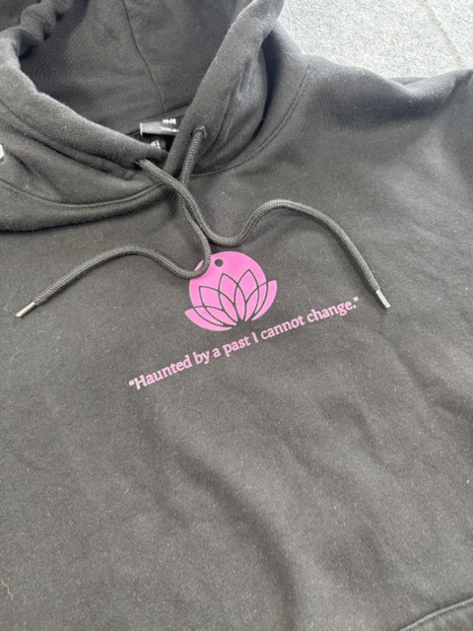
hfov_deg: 56.8
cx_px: 236
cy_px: 316
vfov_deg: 71.6
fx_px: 437
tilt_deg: -53.2
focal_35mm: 24
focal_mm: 6.76
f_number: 1.78
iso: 250
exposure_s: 1/50
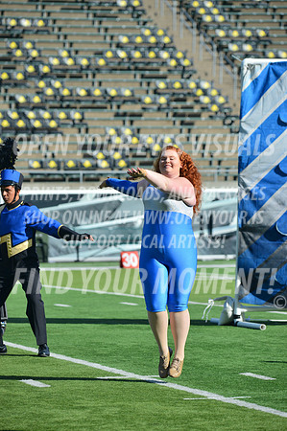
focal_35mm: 210
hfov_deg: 6.5
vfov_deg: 9.8
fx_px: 2517
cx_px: 144
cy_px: 216
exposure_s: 1/1250
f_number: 5.6
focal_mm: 210
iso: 125
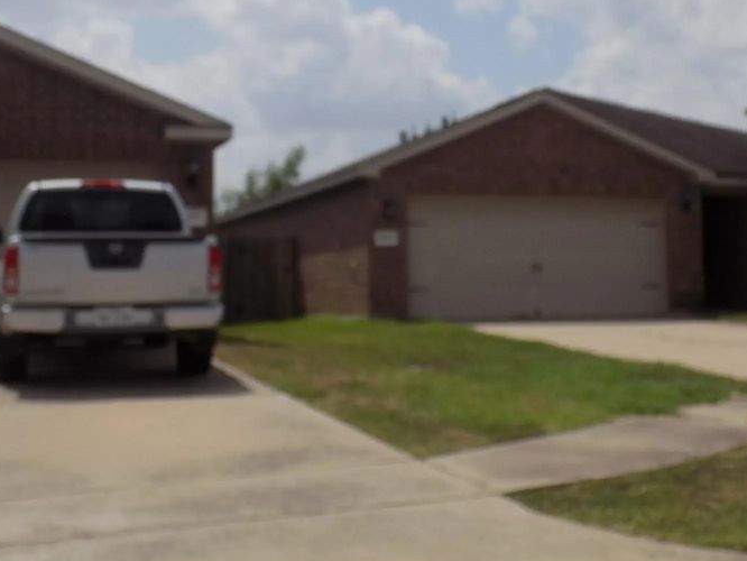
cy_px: 157
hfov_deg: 30.6
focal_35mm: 63
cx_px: 450
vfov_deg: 23.1
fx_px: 1360
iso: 80
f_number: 11.5
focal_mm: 7.3
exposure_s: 1/200
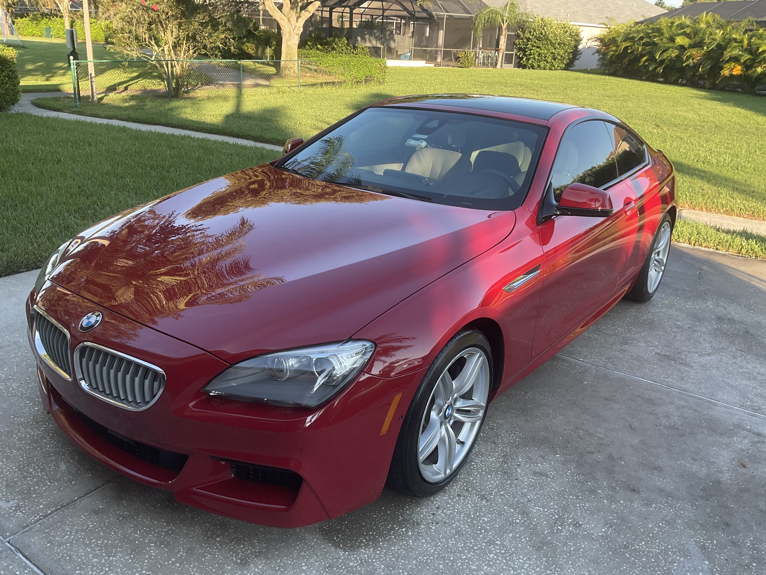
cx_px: 383
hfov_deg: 61.7
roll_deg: -3.1
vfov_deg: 48.2
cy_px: 288
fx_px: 642
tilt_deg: -22.2
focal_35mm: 29
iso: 16
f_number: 1.8
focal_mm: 3
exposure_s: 1/172
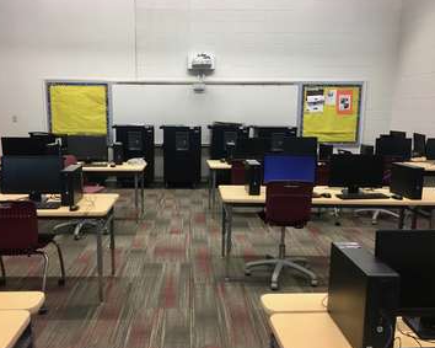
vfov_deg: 45.8
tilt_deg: -7.3
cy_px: 177
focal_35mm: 32
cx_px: 195
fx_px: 412
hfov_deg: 55.6
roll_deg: +0.1
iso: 50
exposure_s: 1/15
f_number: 2.2
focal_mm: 4.15
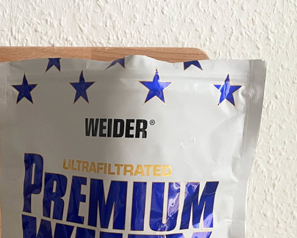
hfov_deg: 32.4
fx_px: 483
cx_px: 27
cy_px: 223
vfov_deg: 26.5
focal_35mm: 55
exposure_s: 1/54
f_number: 1.6
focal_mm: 4.2
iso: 500
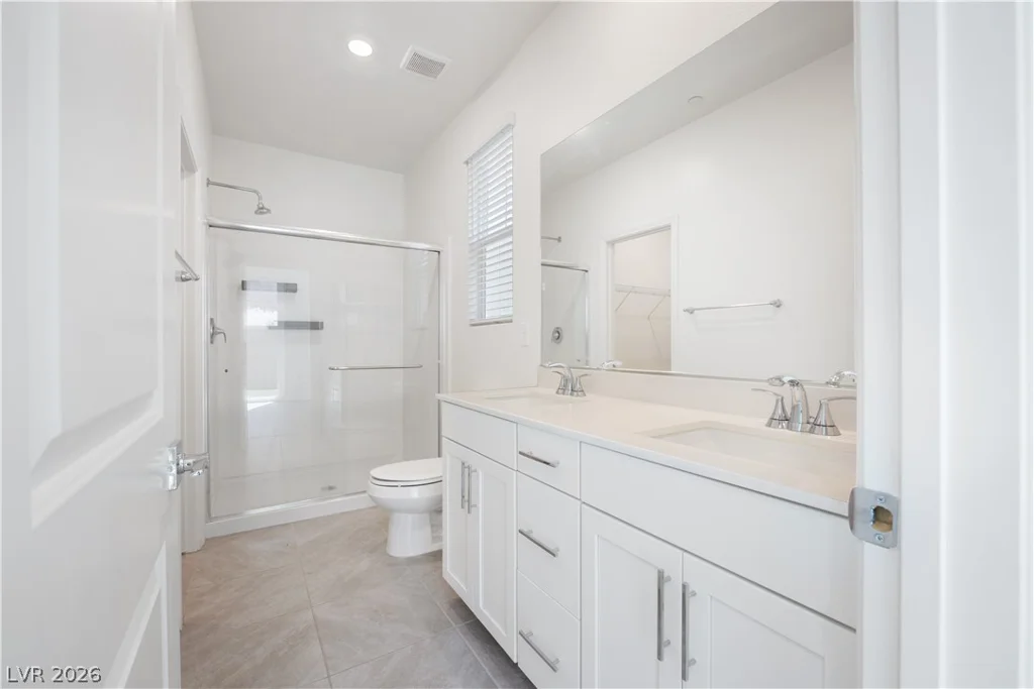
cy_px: 344
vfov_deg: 80.4
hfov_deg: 103.5
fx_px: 408
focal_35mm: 14
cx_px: 517
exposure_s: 1
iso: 100
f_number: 9
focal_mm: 14.2
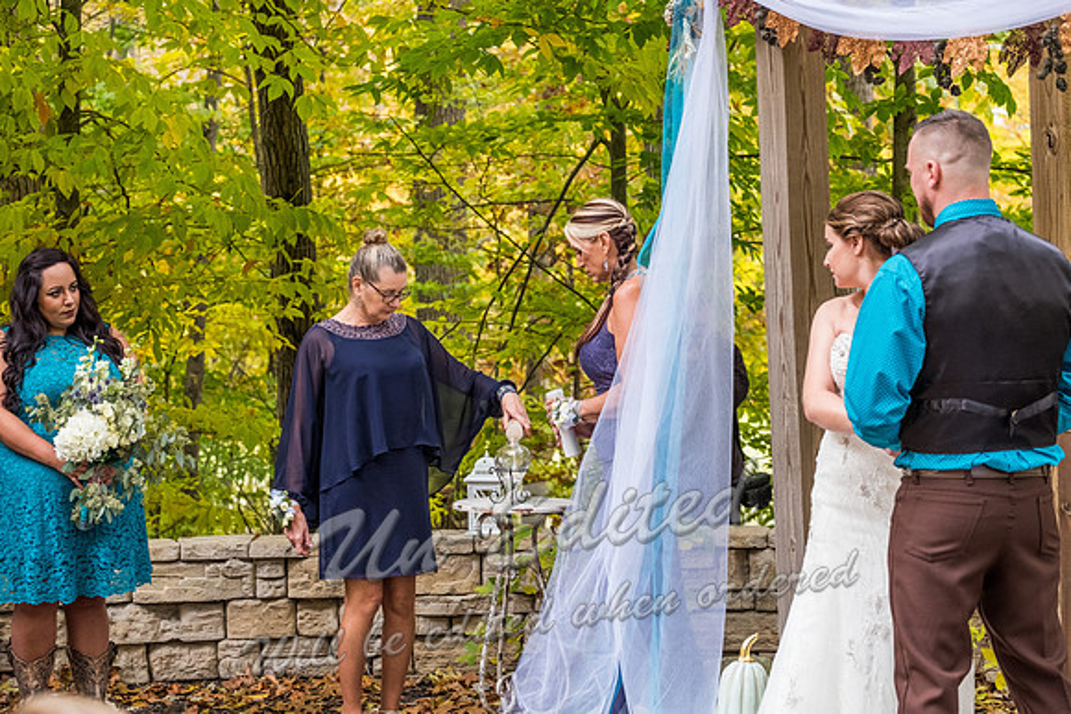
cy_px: 357
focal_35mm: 81
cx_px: 536
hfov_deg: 25.1
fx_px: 2410
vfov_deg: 16.9
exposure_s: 1/200
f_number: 4
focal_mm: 54.1
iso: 1600
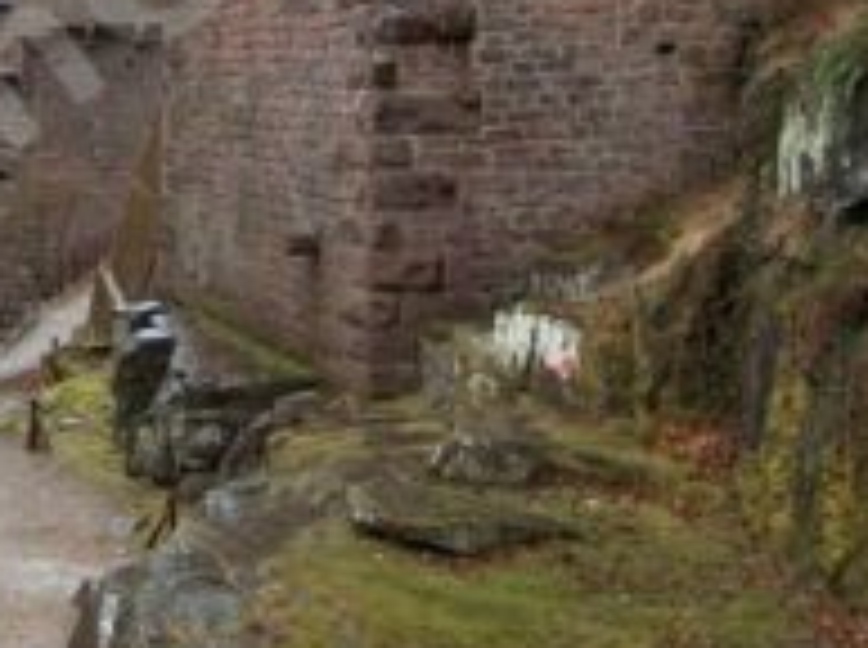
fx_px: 2878
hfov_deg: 16.9
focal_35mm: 115
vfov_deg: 12.7
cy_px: 16
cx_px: 76
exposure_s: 1/508
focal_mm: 7.6
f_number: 2.8
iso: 100
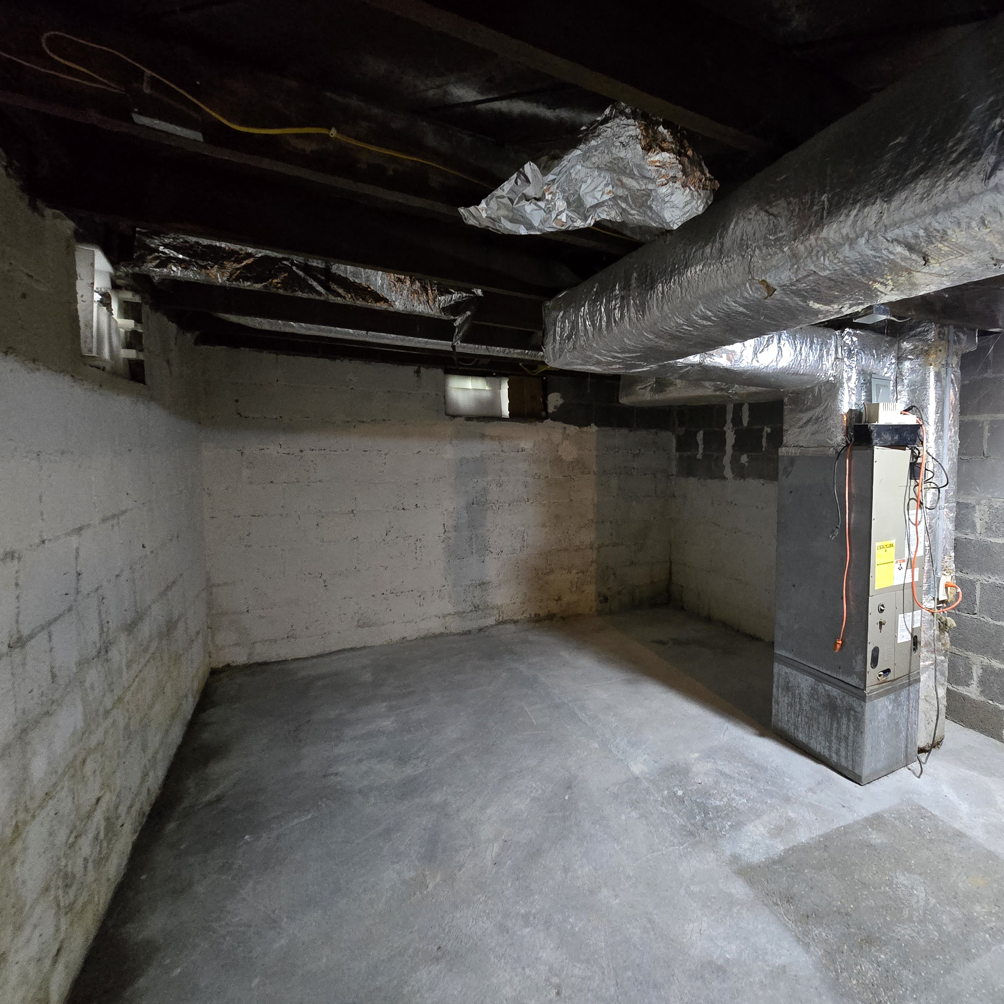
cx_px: 659
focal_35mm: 16
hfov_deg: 84.8
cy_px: 494
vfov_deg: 87.4
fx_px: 525
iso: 1250
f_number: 2.2
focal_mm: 2.2
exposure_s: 1/40
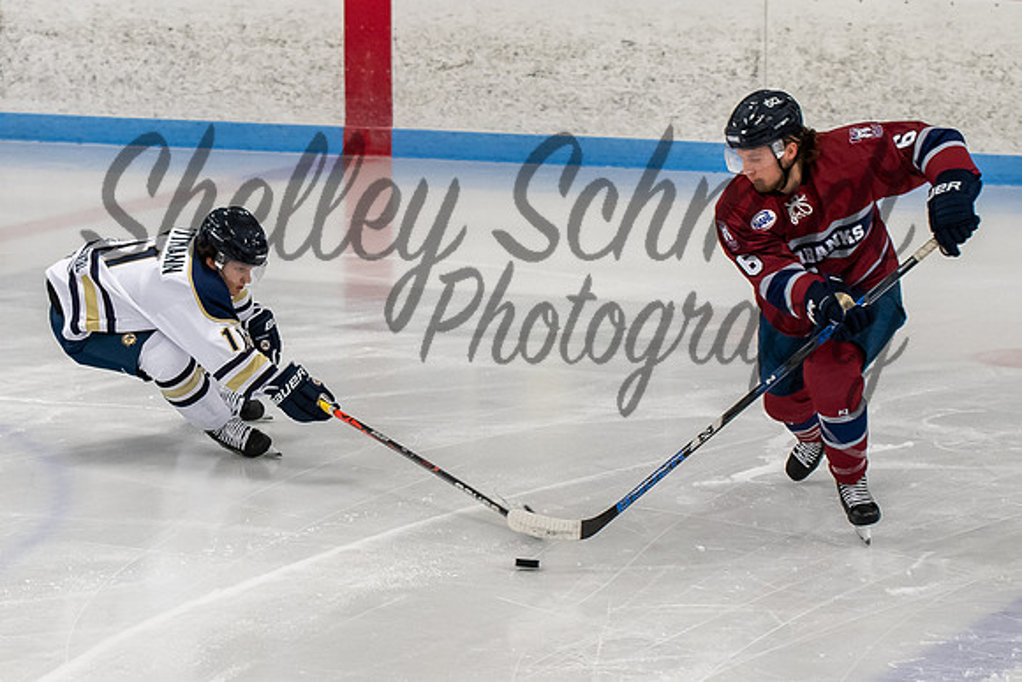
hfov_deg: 11.6
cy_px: 247
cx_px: 281
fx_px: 5028
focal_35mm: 177
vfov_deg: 7.8
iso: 1250
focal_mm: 75
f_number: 3.2
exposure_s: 1/800
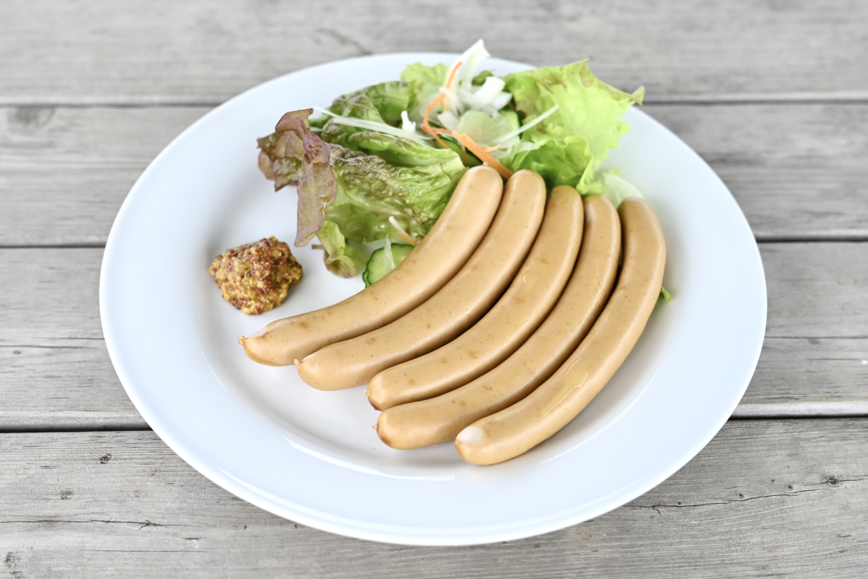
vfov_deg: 33.4
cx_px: 434
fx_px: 965
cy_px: 290
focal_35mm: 40
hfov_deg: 48.4
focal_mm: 40
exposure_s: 1/1250
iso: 1000
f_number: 4
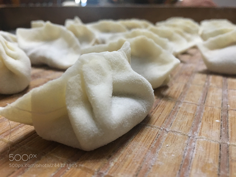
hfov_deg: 61.7
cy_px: 88
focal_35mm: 29
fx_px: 198
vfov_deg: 48.2
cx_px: 118
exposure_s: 1/20
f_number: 2.2
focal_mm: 4.15
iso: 200
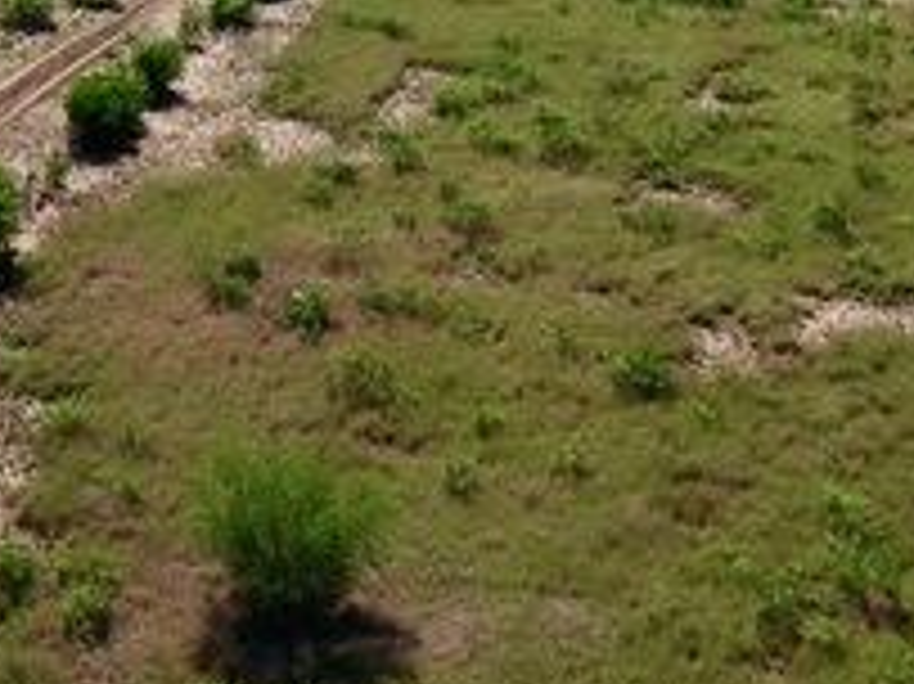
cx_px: -72
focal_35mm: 79
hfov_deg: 23.3
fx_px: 2085
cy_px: -9
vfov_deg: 18.1
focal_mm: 4.49
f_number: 2.6
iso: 100
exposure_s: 1/1600
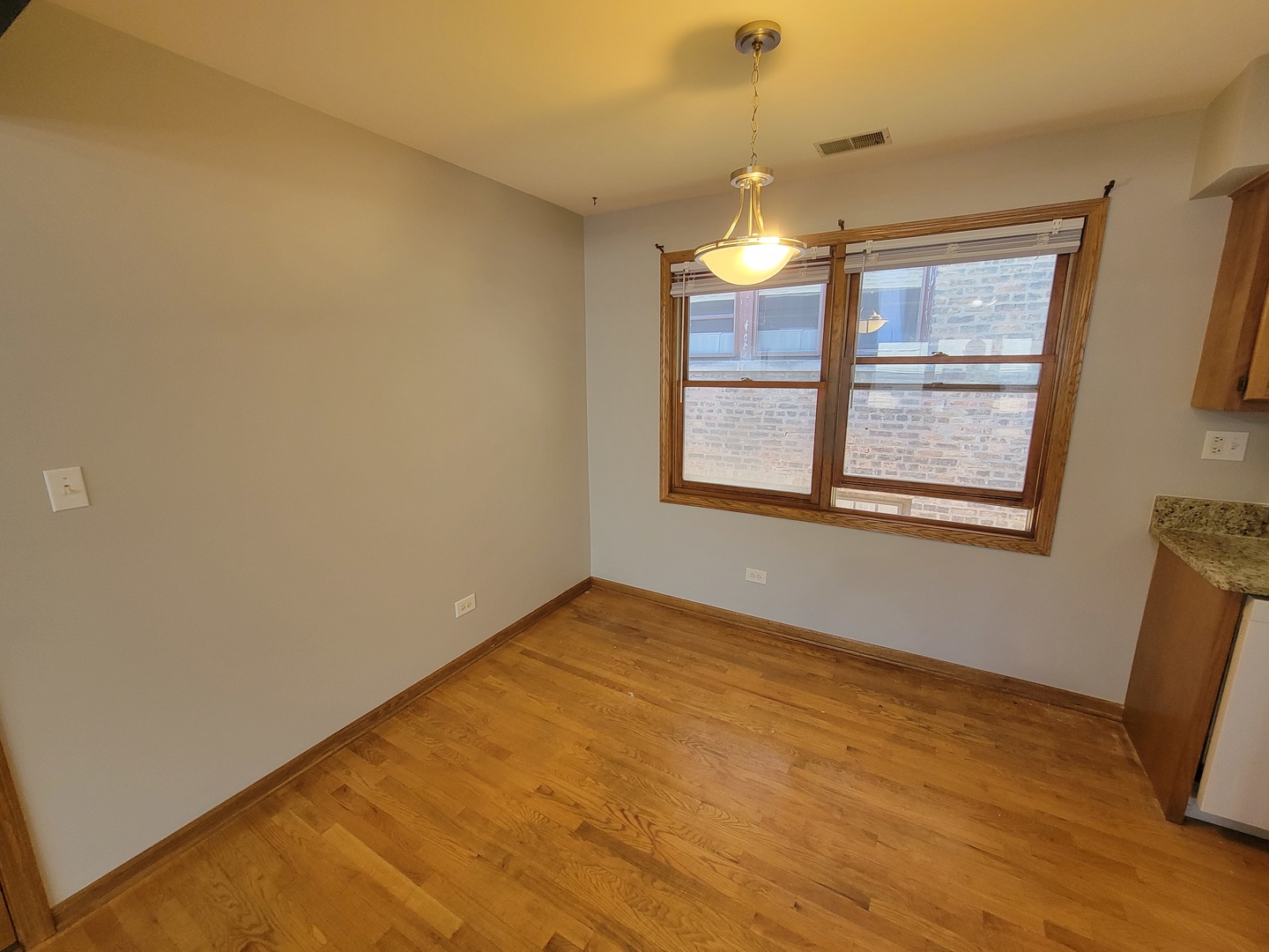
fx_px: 477
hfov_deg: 106.2
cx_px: 634
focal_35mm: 13
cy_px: 476
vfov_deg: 89.9
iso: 250
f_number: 2.2
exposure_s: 1/60
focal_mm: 2.2
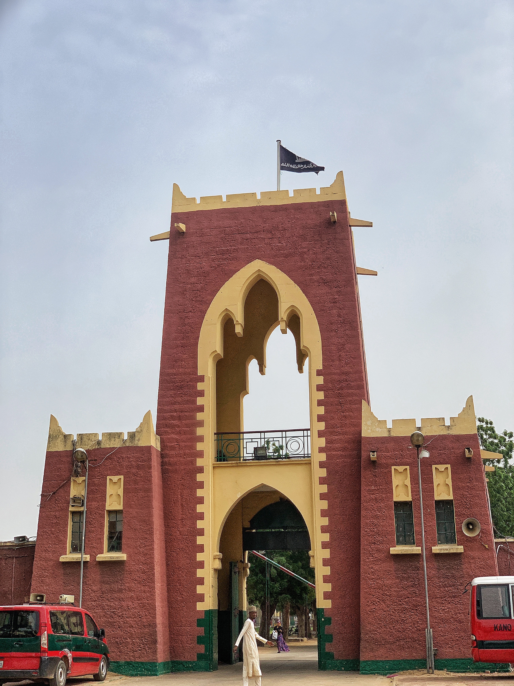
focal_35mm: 52
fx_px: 1030
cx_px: 257
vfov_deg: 36.8
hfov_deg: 28.0
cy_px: 343
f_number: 2.4
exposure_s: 1/1845
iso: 16
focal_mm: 6
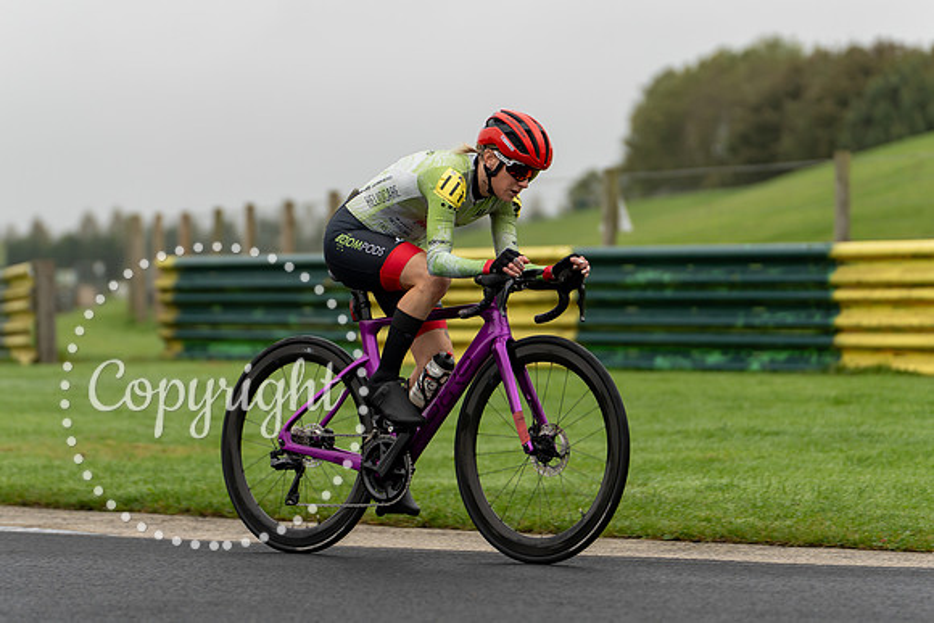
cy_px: 246
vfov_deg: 8.8
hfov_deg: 13.1
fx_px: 4069
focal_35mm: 157
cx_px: 475
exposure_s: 1/1000
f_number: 2.8
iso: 200
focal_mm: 124
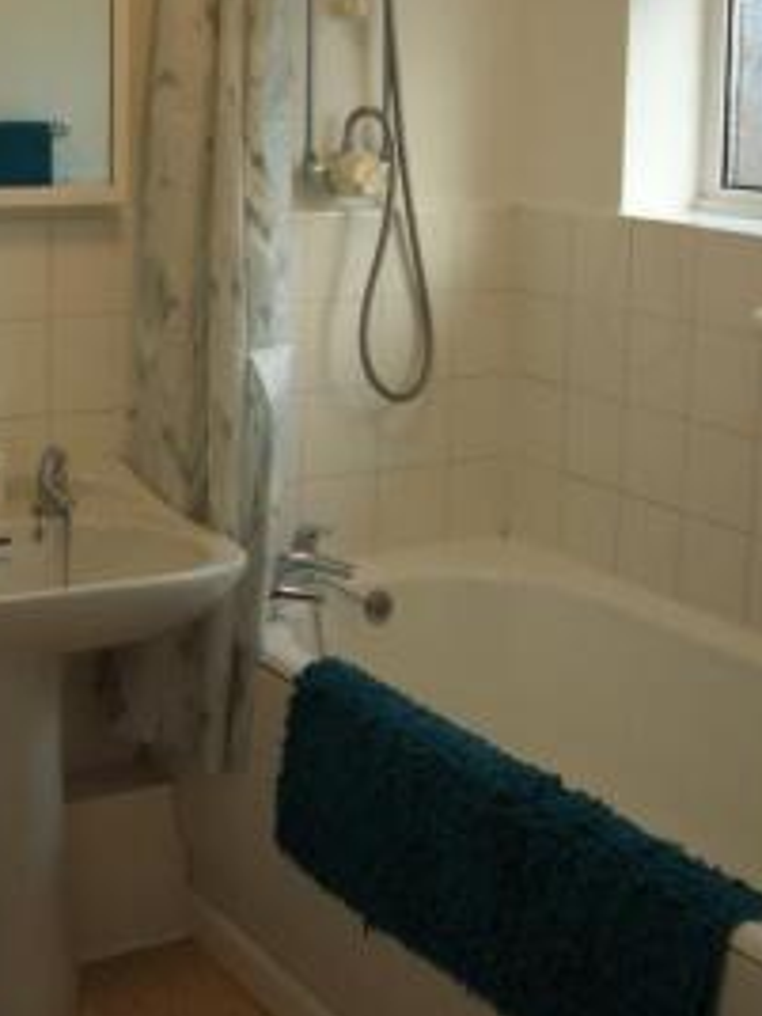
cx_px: 209
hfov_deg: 25.4
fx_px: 1673
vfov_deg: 33.3
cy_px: 298
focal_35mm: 57
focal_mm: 5.8
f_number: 2.6
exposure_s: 1/60
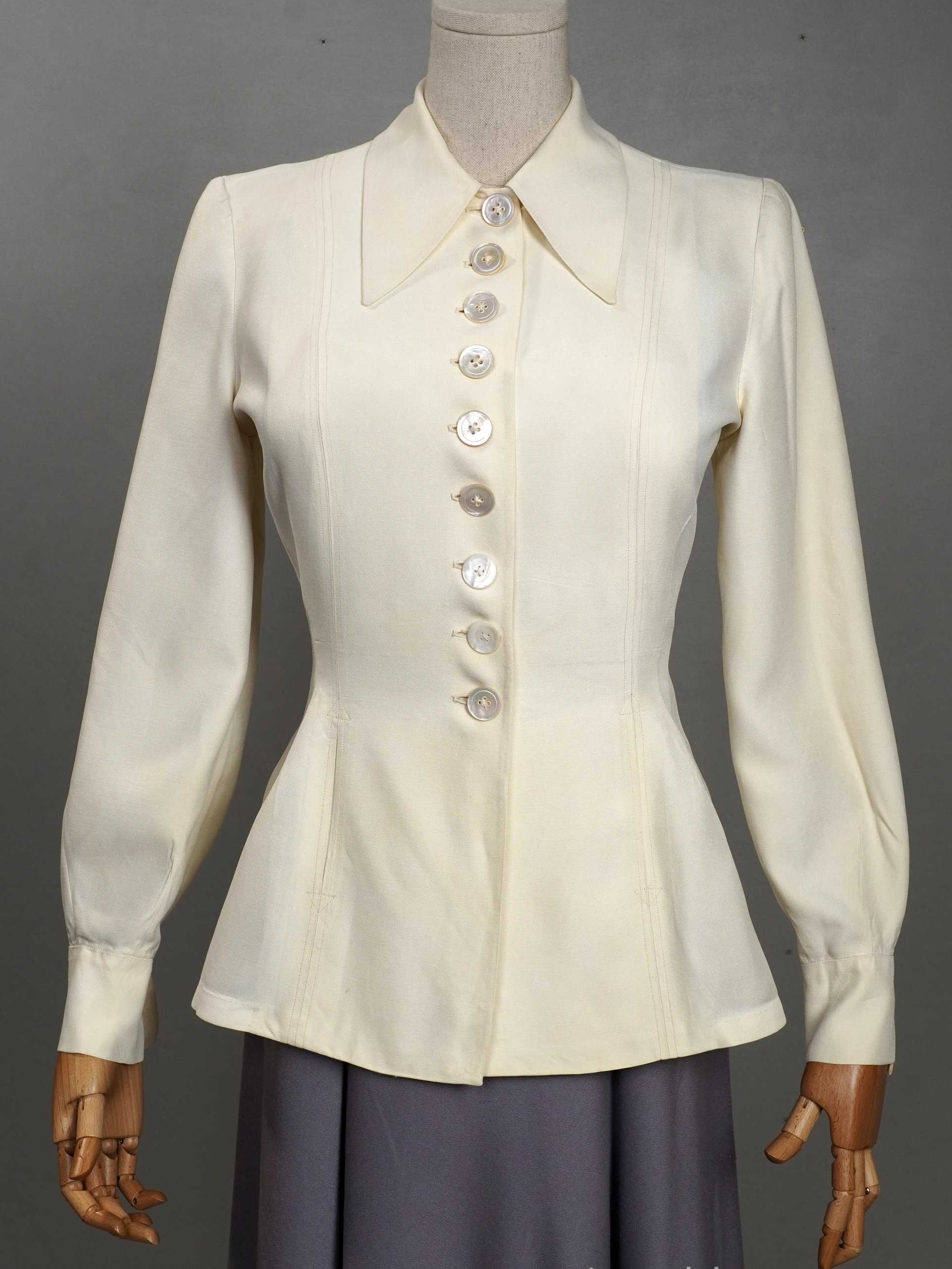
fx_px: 1907
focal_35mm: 52
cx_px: 476
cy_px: 638
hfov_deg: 28.0
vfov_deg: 36.8
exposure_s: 1/50
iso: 400
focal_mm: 32
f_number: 10
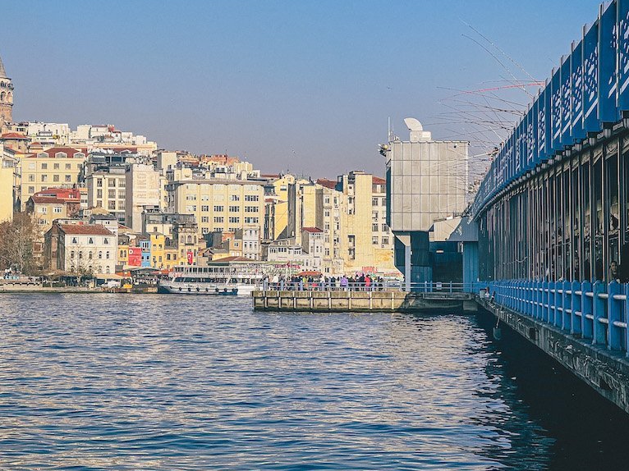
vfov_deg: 14.3
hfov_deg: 19.0
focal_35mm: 103
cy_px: 177
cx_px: 223
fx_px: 1871
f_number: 2.8
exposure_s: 1/1000
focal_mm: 9
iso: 32
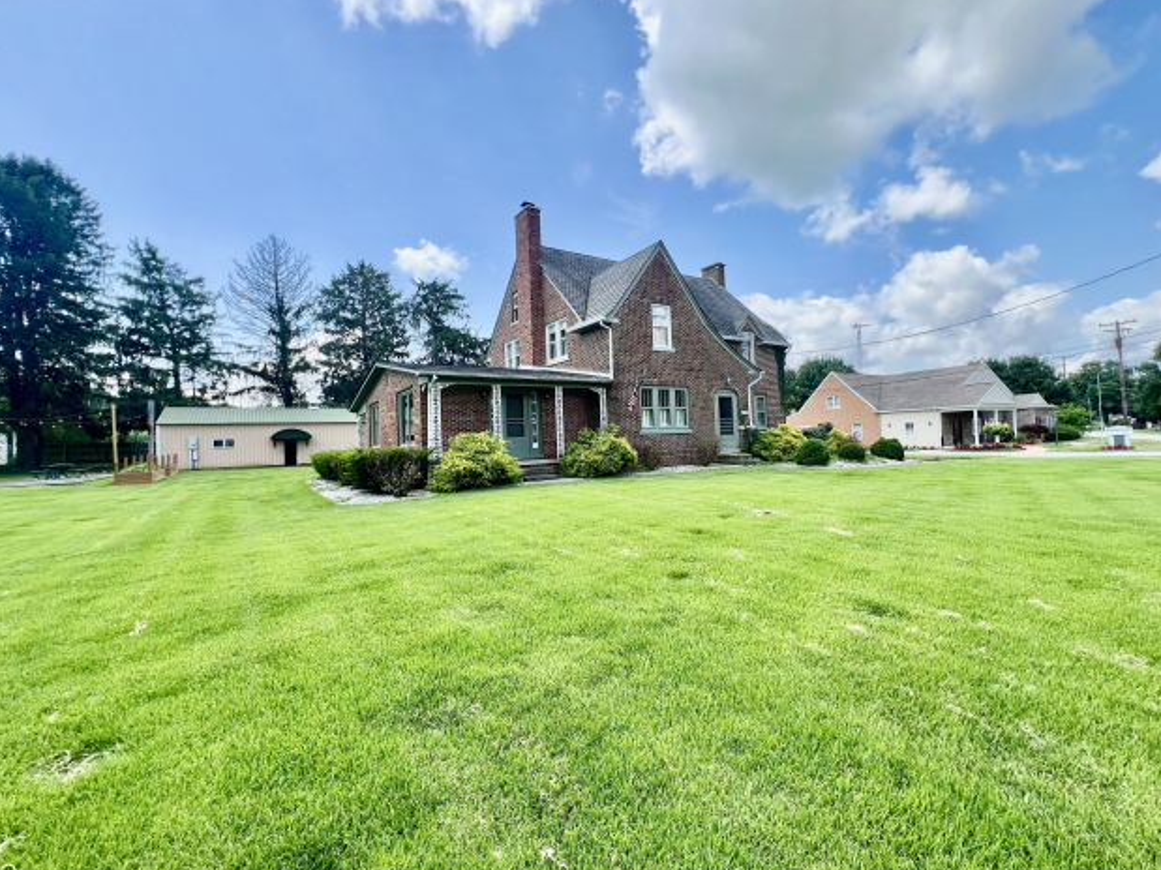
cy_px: 431
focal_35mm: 14
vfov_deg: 85.7
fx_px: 469
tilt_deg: +1.7
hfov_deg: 102.1
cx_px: 588
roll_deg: +1.9
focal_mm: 1.57
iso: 32
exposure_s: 1/573
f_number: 1.8
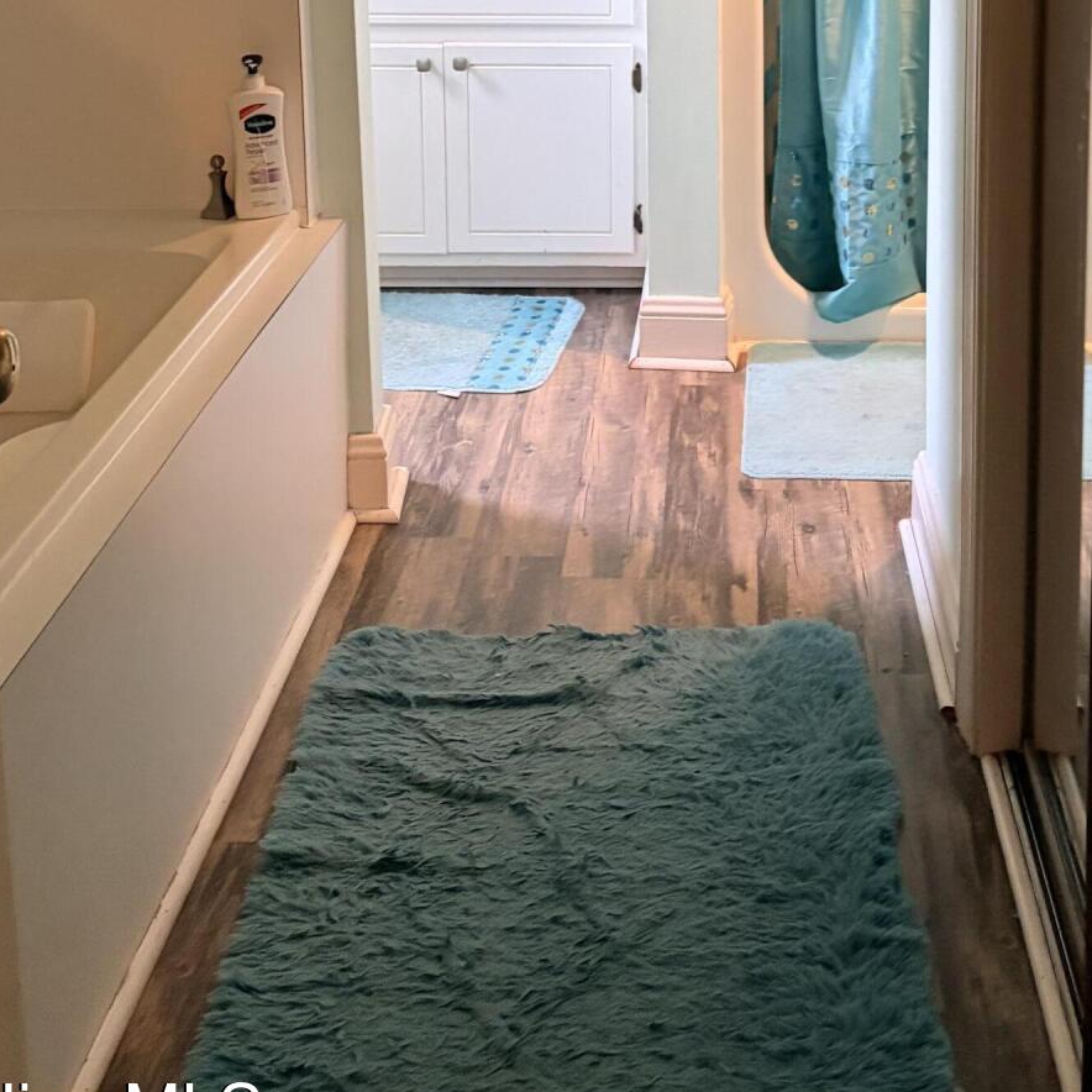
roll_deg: +0.6
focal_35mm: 52
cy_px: -12
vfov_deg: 30.4
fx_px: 1856
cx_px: 662
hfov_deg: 32.7
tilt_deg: -11.0
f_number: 1.6
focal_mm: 5.96
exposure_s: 1/60
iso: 500
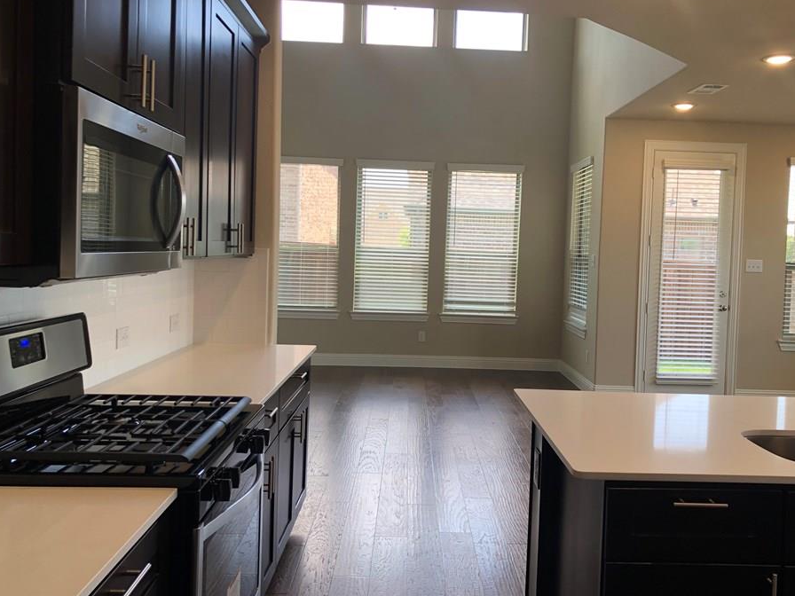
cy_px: 284
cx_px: 436
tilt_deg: -1.8
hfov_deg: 56.7
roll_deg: -1.5
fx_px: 735
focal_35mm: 32
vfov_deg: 44.1
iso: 50
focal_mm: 4
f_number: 1.8
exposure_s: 1/120
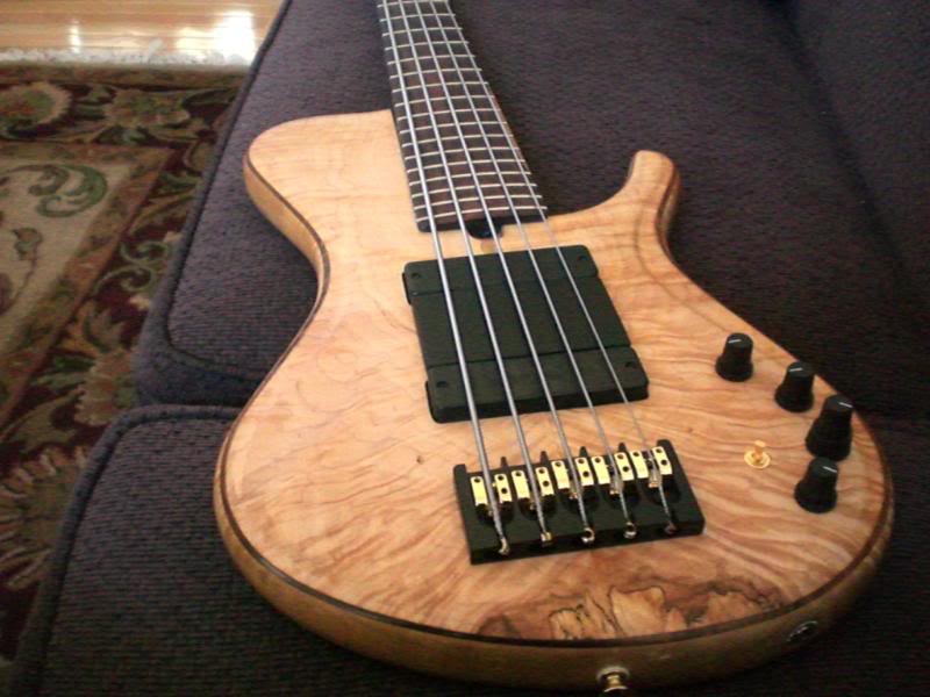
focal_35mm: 38
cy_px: 348
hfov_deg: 49.0
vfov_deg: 37.7
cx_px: 465
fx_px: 1021
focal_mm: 6.3
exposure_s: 1/60
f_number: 3.1
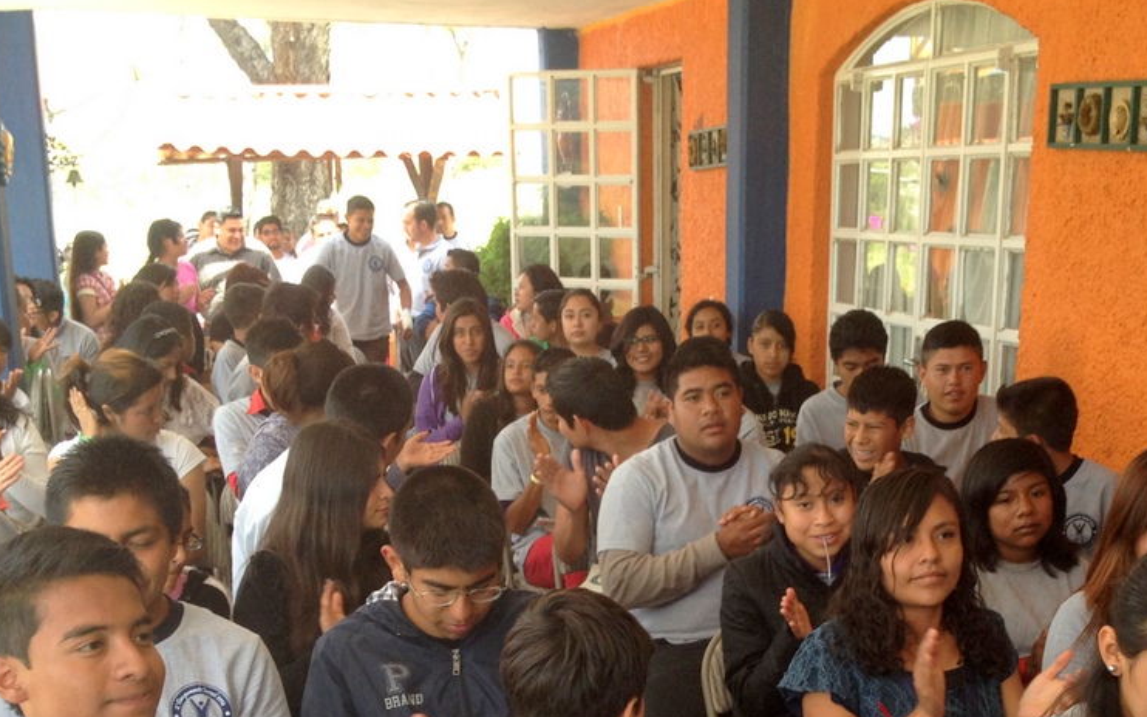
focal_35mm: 60
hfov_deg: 33.8
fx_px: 1876
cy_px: 677
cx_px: 710
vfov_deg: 21.1
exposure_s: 1/120
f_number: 2.4
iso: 64
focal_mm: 4.28
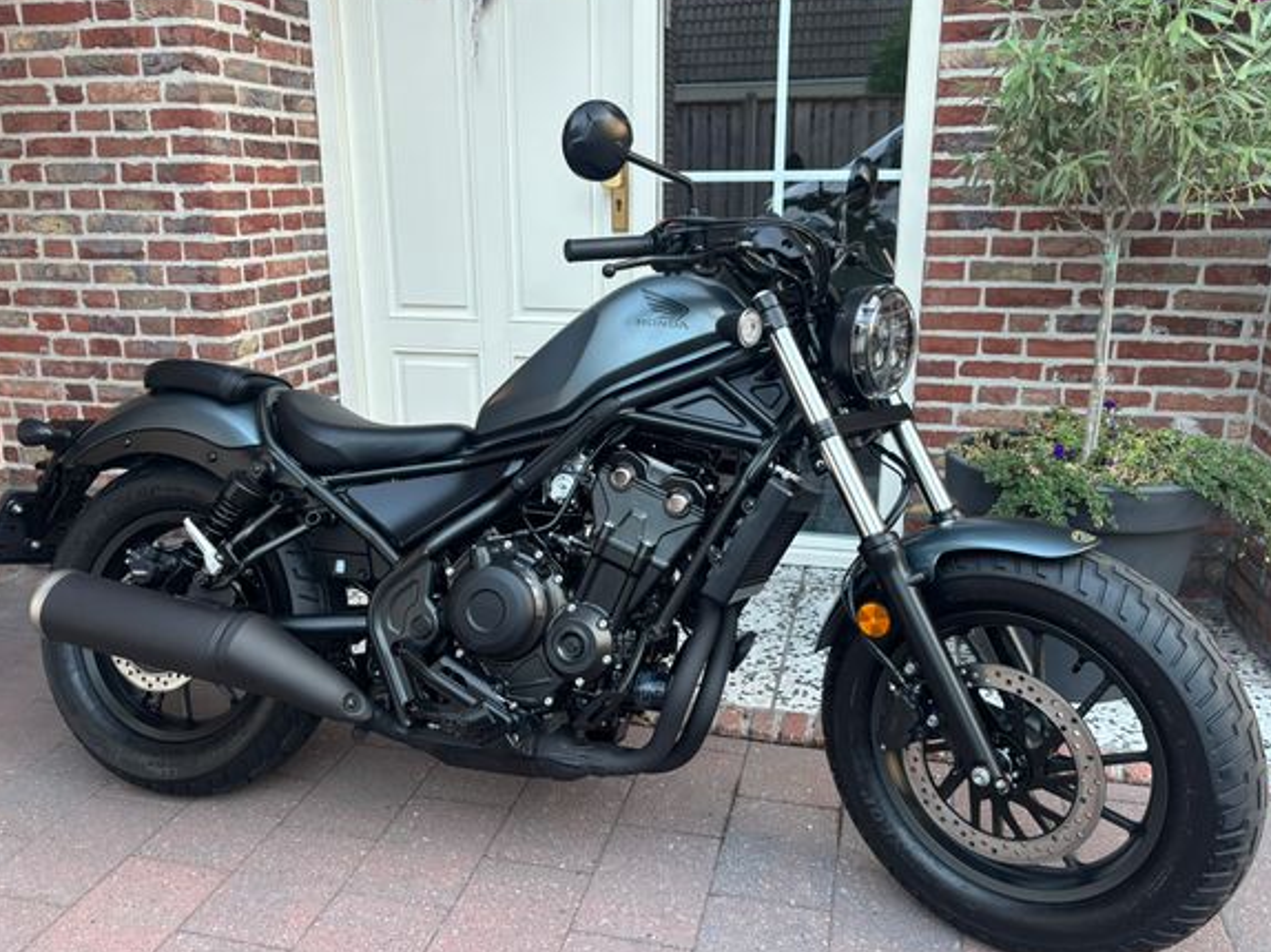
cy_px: 500
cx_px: 620
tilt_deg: -16.7
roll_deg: +0.1
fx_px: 1064
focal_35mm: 29
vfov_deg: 48.2
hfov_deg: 61.7
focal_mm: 5.96
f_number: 1.6
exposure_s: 1/50
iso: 200
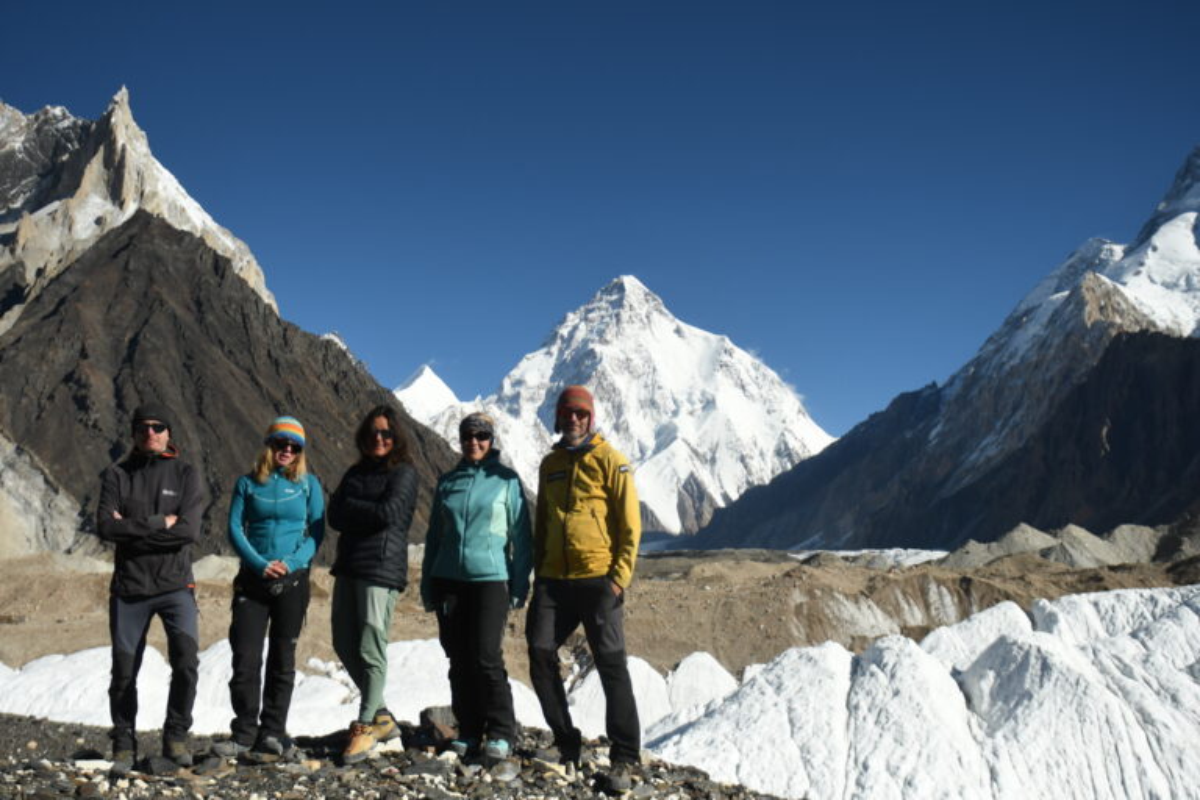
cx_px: 600
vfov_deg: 36.9
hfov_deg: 53.1
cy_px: 400
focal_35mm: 36
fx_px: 1200
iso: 200
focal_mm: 24
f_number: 2.8
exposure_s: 1/8000
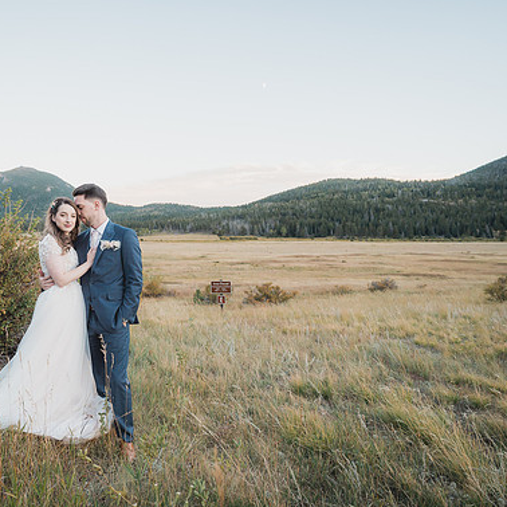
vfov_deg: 65.0
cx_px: 168
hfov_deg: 63.3
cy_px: 256
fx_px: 398
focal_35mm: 24
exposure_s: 1/200
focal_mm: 18
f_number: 2.8
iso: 400
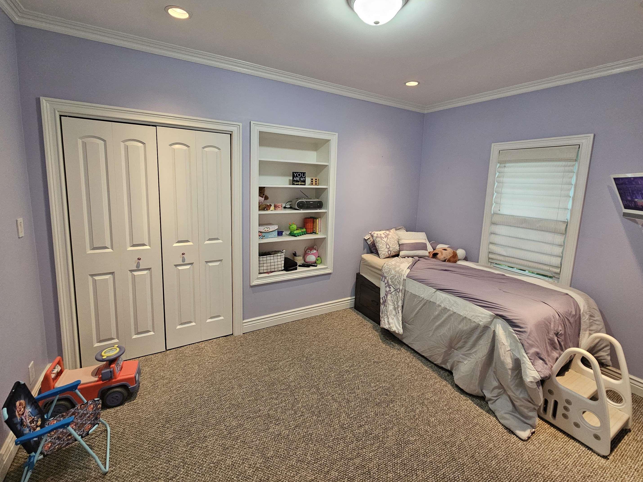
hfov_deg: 102.1
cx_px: 320
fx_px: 260
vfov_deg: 85.5
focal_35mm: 14
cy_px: 223
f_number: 2.2
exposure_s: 1/60
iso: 320
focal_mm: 2.2
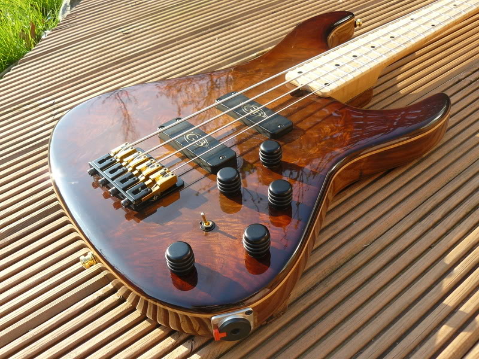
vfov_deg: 39.7
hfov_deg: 51.4
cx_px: 240
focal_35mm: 36
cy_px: 180
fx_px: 498
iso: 100
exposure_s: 1/125
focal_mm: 6
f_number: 4
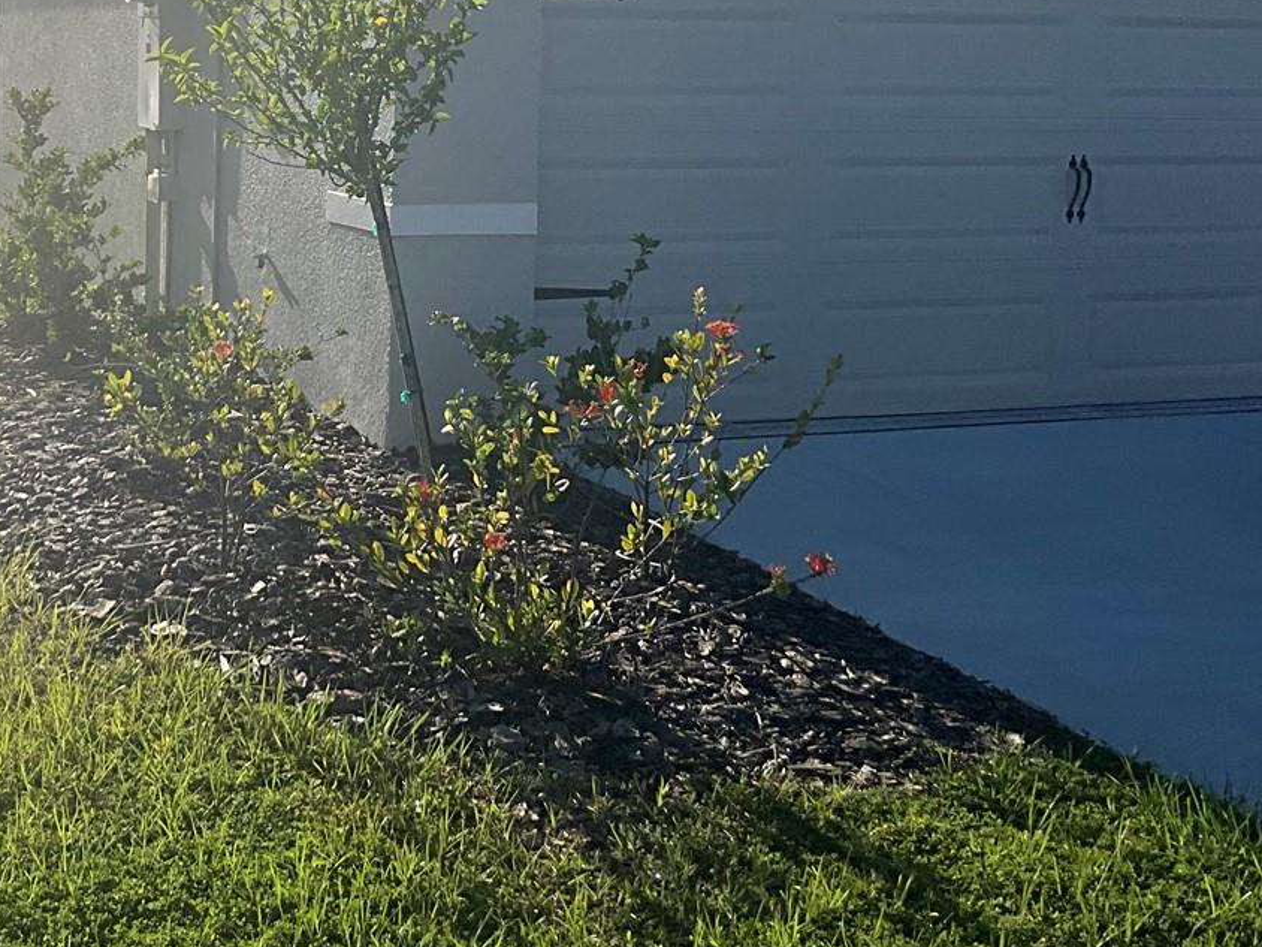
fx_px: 2005
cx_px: 233
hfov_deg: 33.8
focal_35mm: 55
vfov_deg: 26.3
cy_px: 254
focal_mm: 3
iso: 25
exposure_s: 1/3534
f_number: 1.8
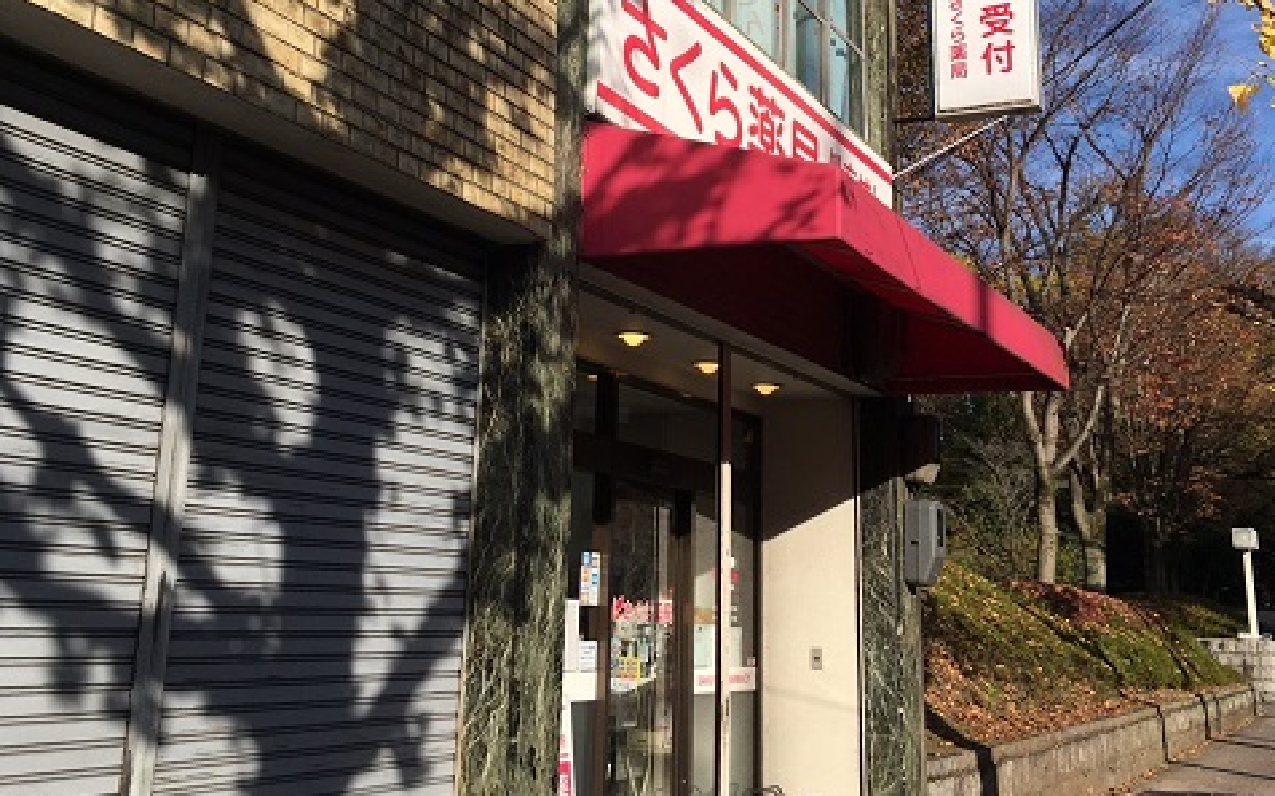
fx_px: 1077
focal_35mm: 31
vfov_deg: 40.4
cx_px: 640
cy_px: 477
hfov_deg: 61.3
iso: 25
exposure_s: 1/1637
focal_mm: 4.15
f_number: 2.2
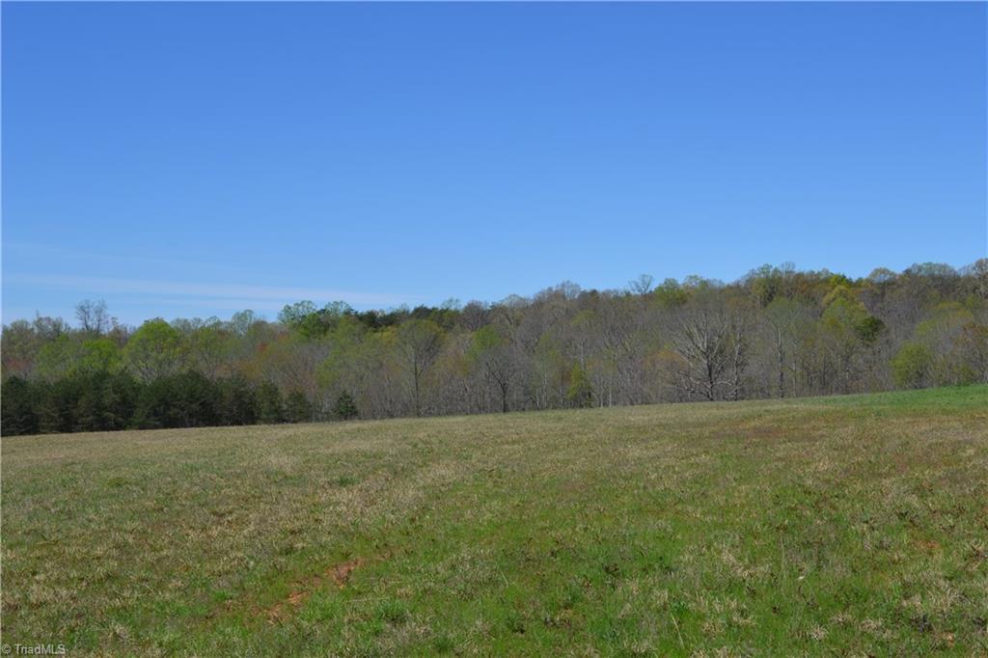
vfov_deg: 29.8
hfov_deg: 43.6
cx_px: 494
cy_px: 329
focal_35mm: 45
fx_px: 1235
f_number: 8
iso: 100
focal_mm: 30
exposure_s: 1/250
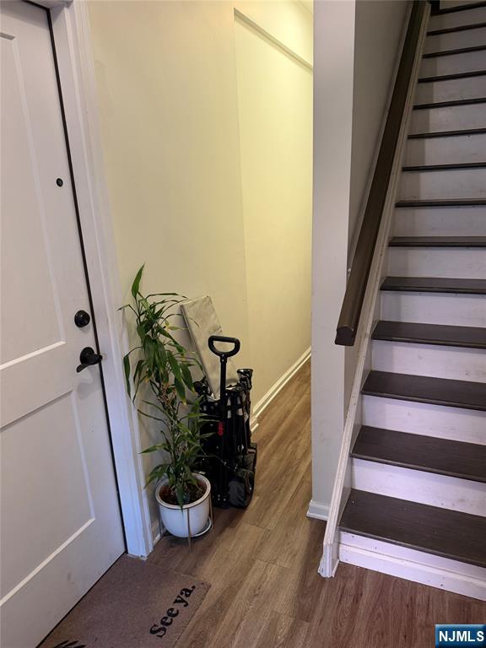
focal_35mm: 24
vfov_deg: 71.6
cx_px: 243
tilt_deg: -15.8
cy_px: 324
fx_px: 449
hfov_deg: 56.8
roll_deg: +1.9
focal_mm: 6.76
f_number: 1.78
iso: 250
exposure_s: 1/60
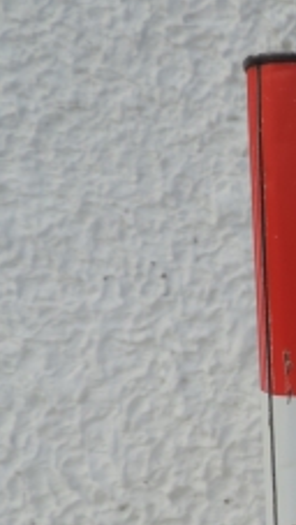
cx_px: 534
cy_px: 382
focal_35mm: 69
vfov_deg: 30.1
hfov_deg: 15.1
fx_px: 961
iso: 80
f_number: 3
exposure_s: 1/800
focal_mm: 4.3
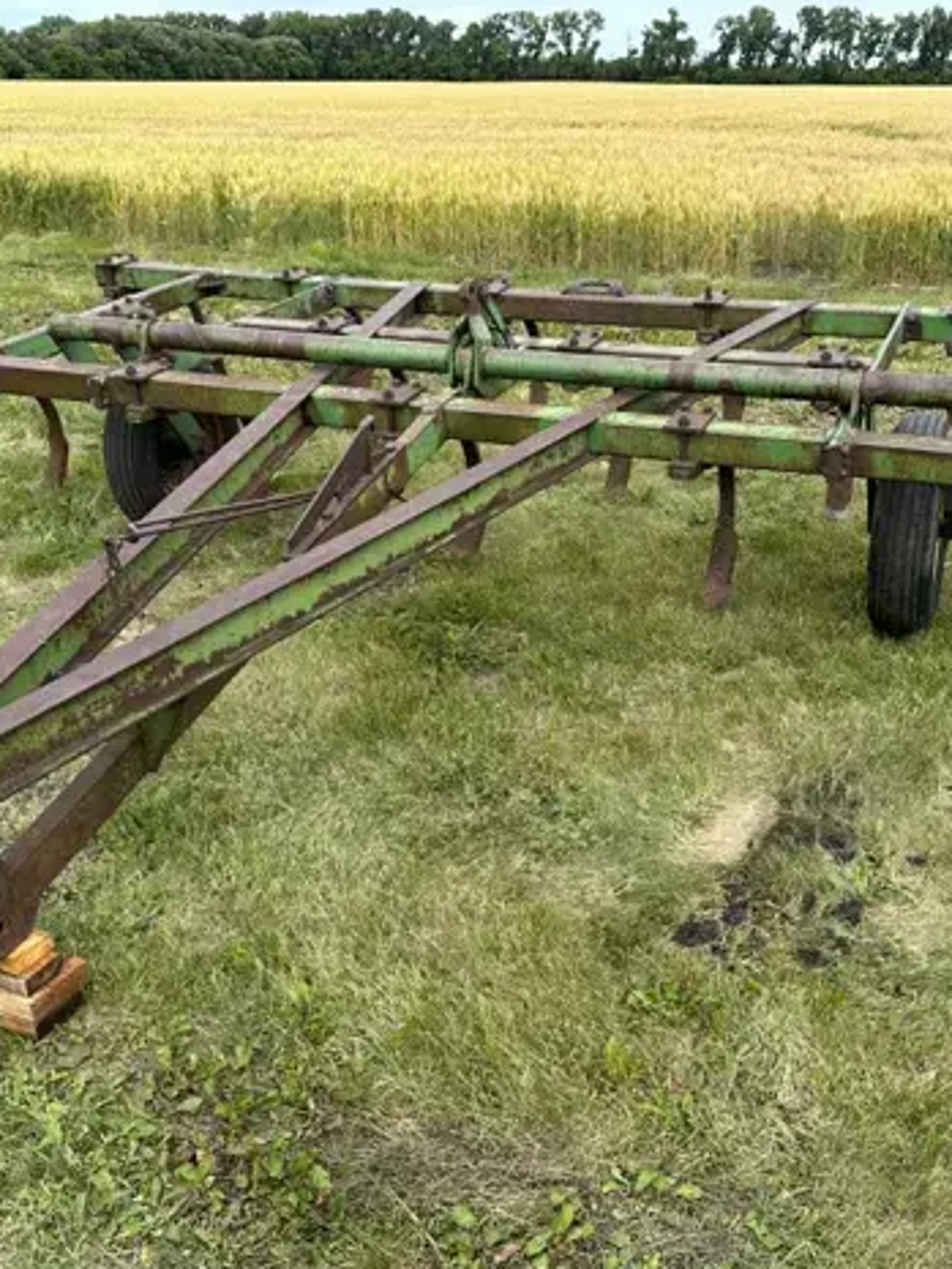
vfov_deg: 55.3
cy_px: 630
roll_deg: -0.4
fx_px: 1210
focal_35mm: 33
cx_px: 584
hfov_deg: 42.7
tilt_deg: -24.6
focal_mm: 6.86
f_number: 1.78
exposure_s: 1/1812
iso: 80
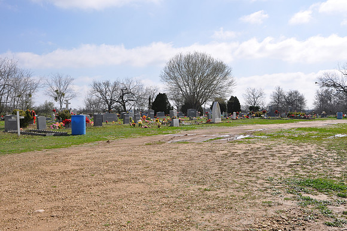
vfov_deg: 31.8
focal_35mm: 42
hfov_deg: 46.5
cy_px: 116
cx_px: 174
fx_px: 404
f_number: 9
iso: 200
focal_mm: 28
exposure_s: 1/320
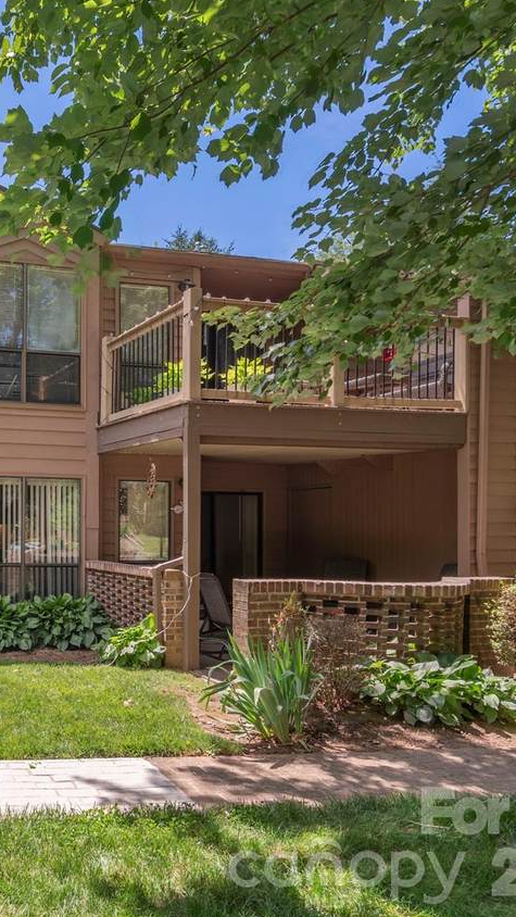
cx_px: -58
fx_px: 656
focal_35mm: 27
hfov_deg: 36.1
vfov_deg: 69.9
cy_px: 456
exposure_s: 1/800
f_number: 7.1
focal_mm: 17
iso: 320
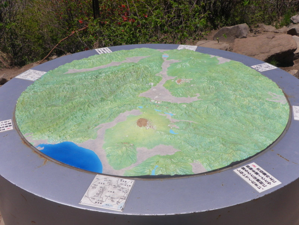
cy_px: 112
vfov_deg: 40.7
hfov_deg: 52.6
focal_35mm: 35
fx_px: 302
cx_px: 150
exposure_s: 1/500
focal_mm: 6.2
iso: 64
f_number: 6.3
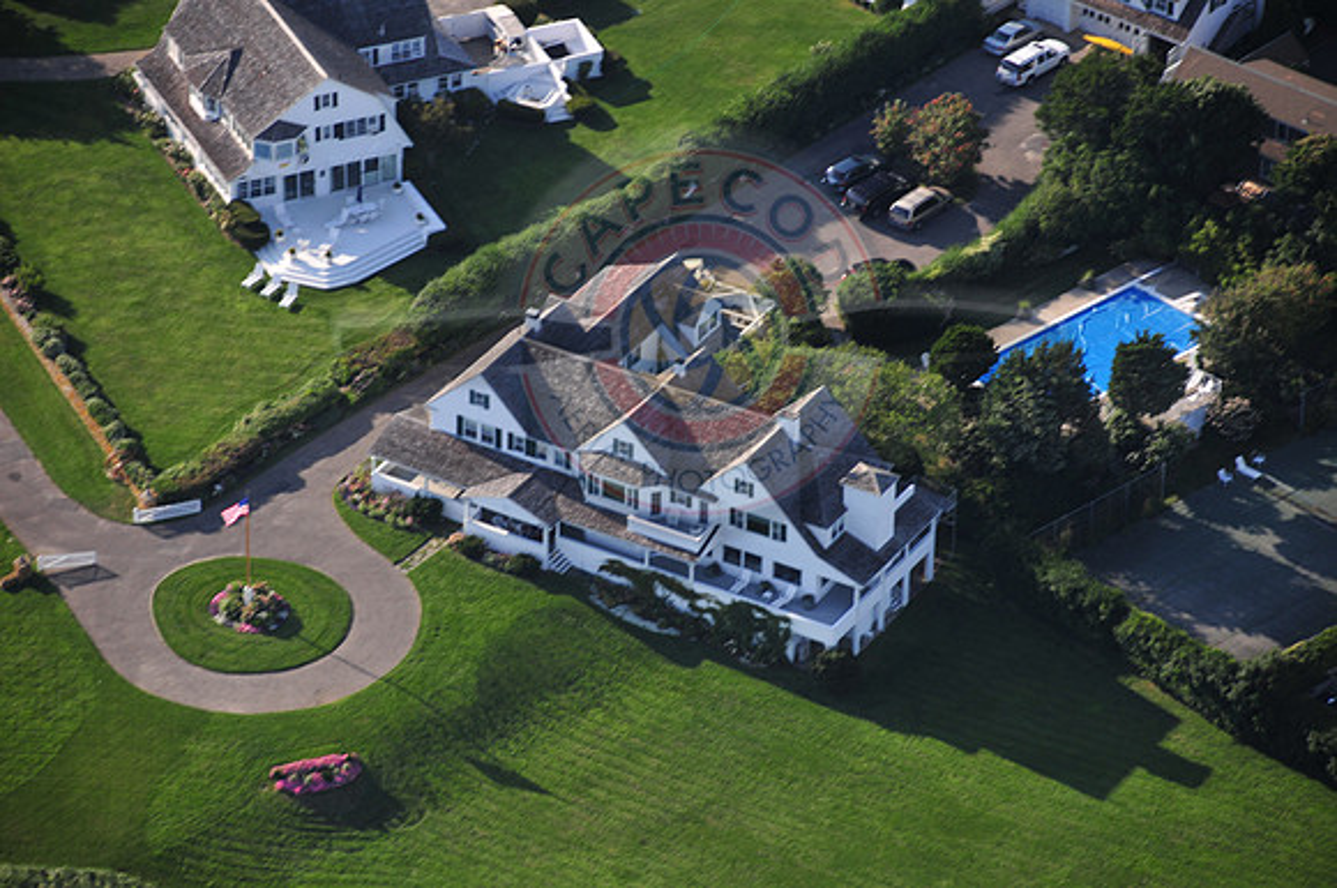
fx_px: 6954
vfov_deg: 7.3
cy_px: 444
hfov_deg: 11.0
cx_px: 668
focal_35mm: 188
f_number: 5.6
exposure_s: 1/200
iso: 200
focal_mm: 125
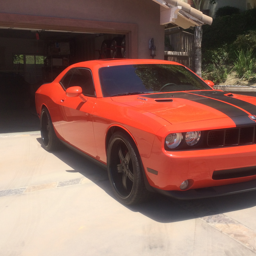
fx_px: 377
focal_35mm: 45
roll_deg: -0.1
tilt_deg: -6.9
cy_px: 125
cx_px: 163
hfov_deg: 37.3
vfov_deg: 37.6
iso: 32
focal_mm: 4.15
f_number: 2.2
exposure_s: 1/1642
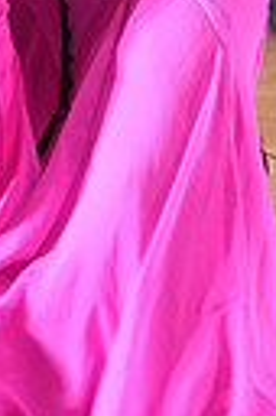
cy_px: -169
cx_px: -50
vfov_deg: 3.3
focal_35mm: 625
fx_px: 7206
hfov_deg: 2.2
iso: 4000
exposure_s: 1/200
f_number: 5.6
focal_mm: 138
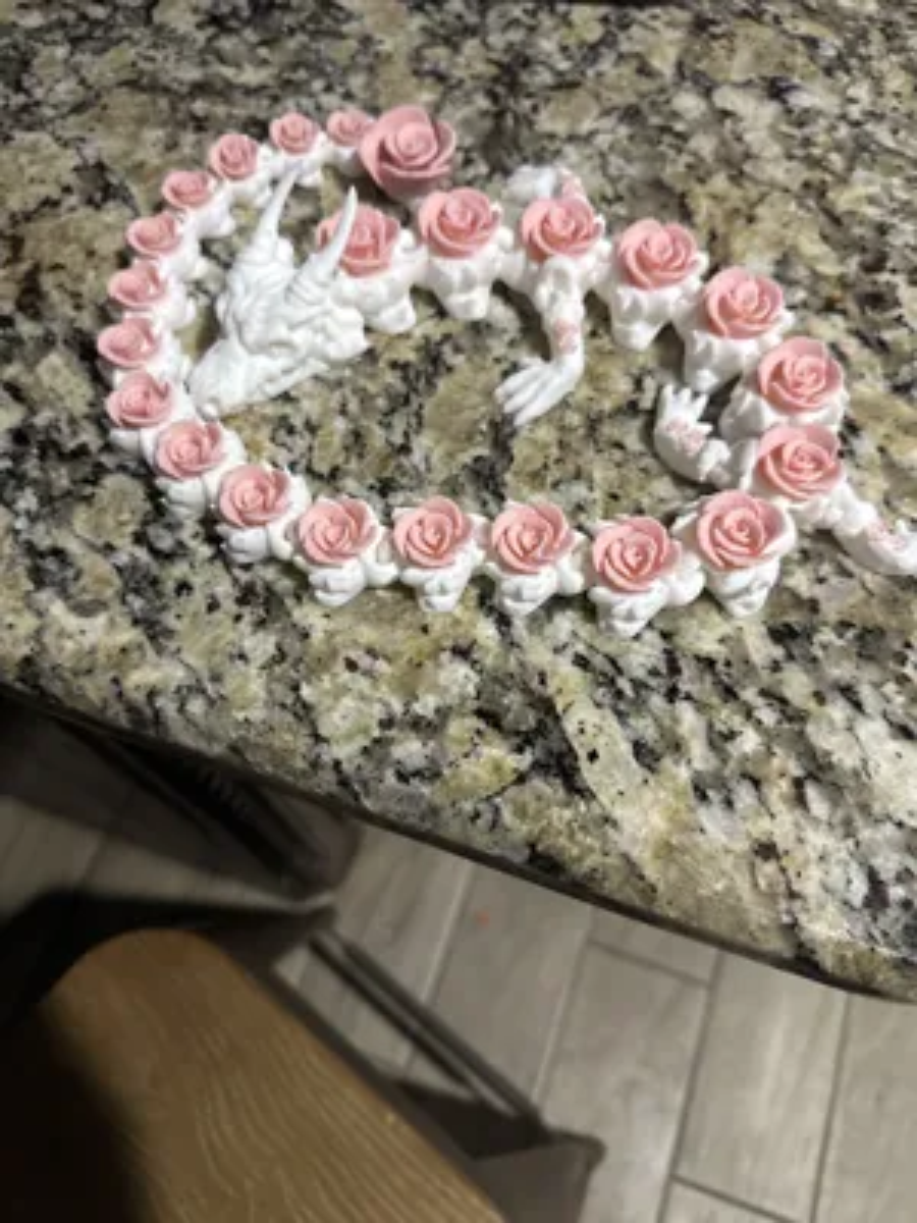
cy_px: 612
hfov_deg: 56.8
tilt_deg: -63.5
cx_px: 458
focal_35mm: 24
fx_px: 848
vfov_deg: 71.6
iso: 640
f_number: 1.78
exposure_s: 1/60
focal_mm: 6.86
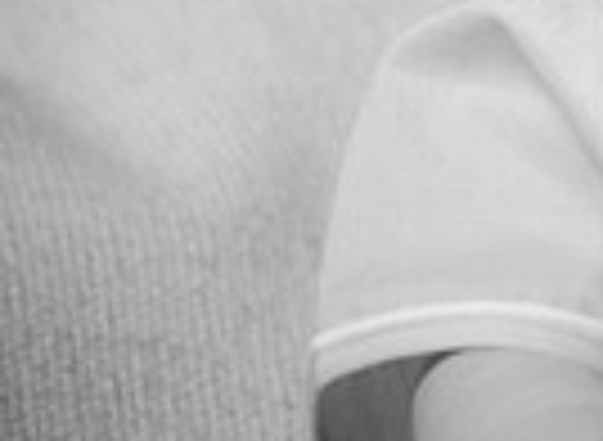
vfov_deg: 1.6
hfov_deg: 2.2
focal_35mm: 927
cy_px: -121
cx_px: 1232
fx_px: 16005
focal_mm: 200
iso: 250
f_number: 5.6
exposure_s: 1/200
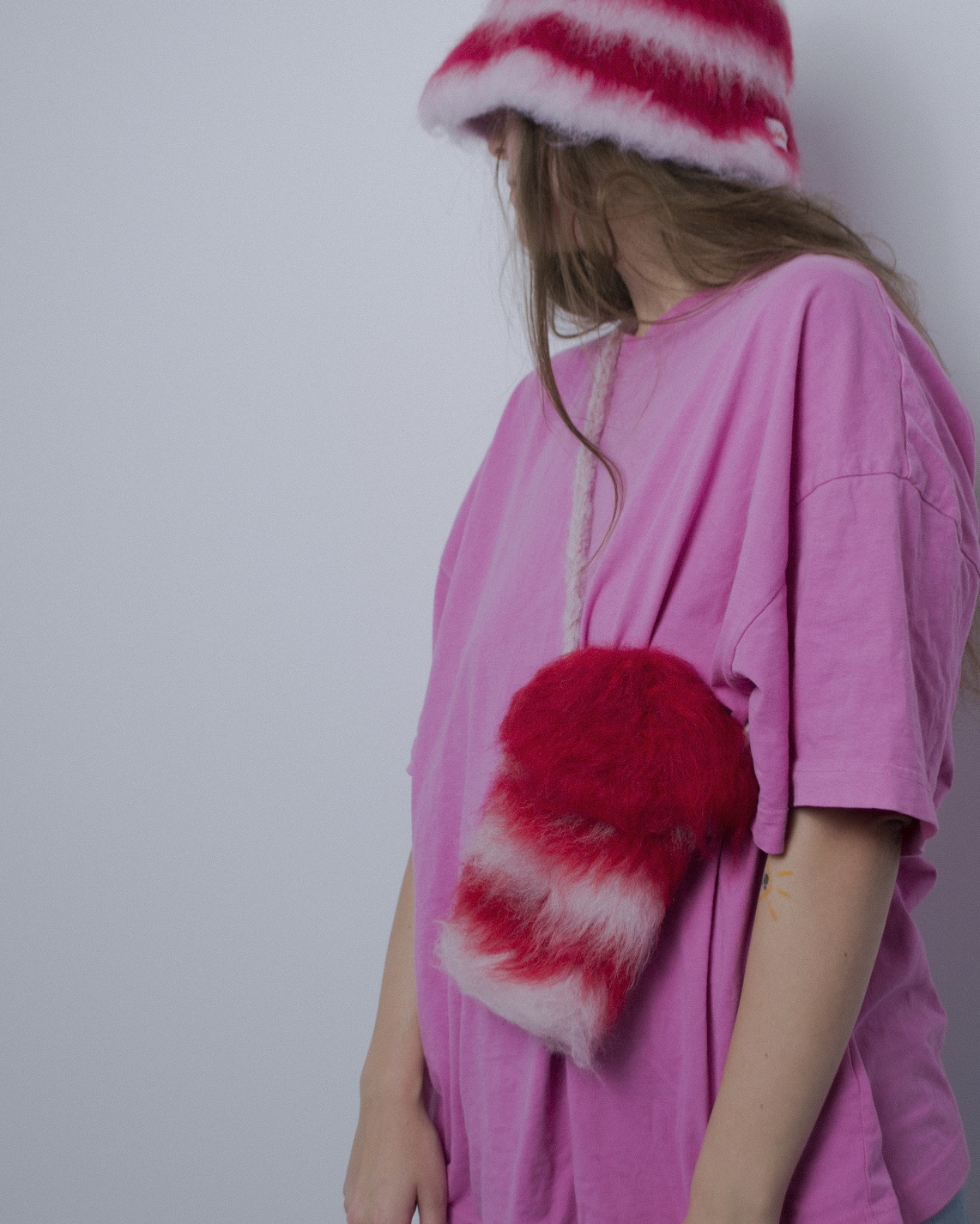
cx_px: 632
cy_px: 551
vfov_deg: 37.3
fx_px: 1812
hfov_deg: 30.1
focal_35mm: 50
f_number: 4.5
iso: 100
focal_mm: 22
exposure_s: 1/40
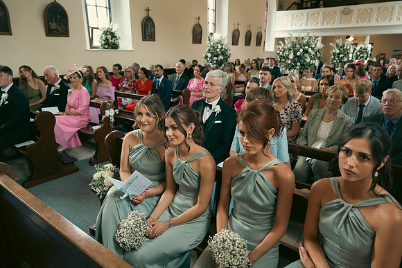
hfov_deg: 73.7
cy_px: 134
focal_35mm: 24
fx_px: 268
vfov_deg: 53.2
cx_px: 201
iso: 2000
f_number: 3.5
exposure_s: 1/200
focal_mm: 24
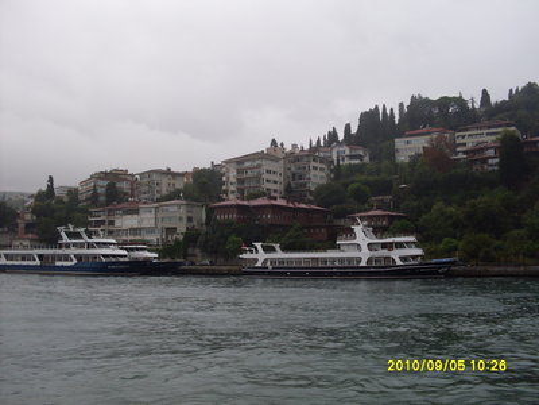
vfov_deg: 37.7
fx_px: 592
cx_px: 270
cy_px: 202
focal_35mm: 38
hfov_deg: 49.0
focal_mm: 6.3
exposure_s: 1/250
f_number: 2.8
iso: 80
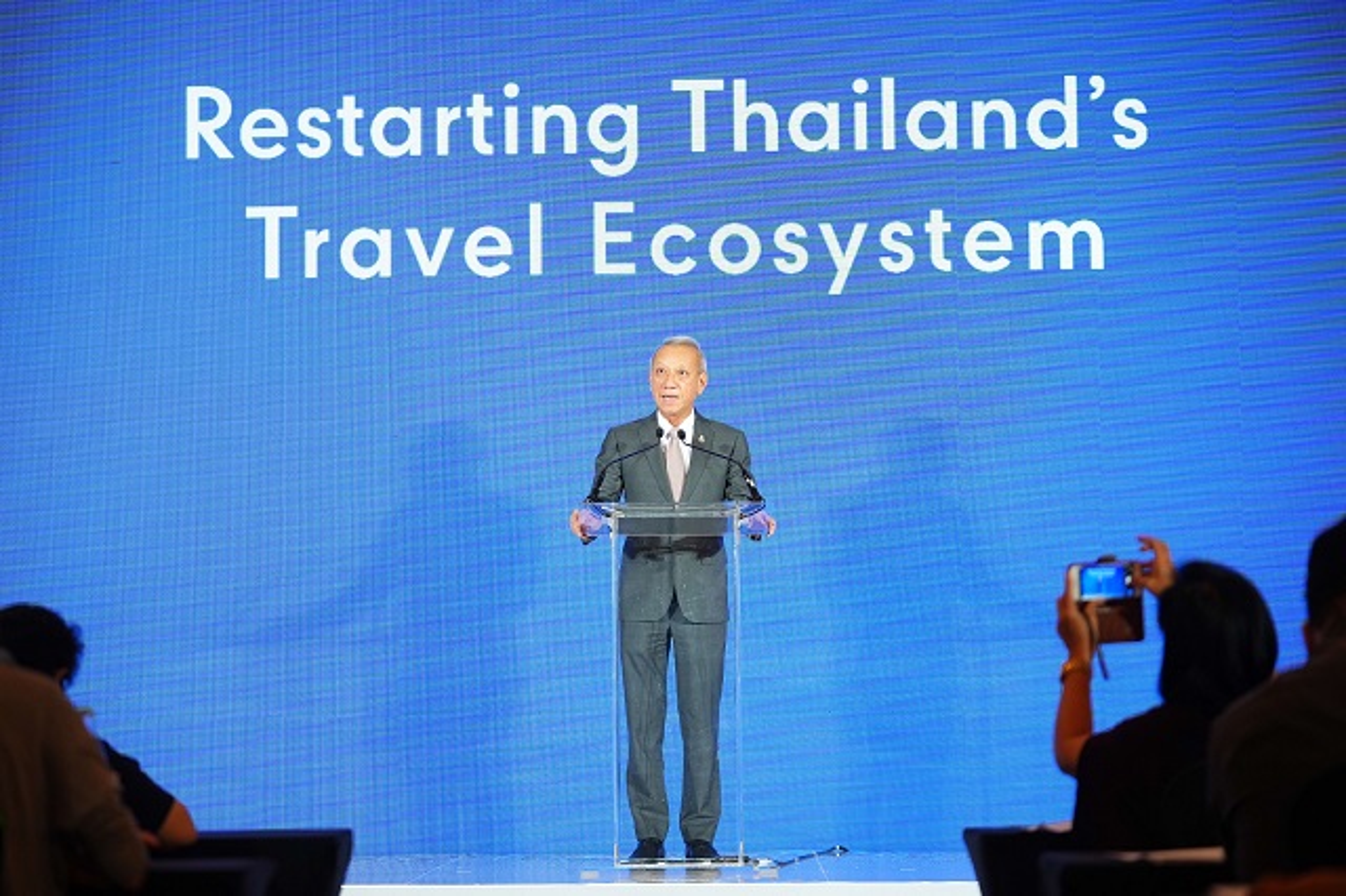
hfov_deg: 21.5
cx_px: 673
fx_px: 3550
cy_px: 448
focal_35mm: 95
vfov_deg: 14.4
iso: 500
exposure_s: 1/100
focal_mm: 95
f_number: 2.8
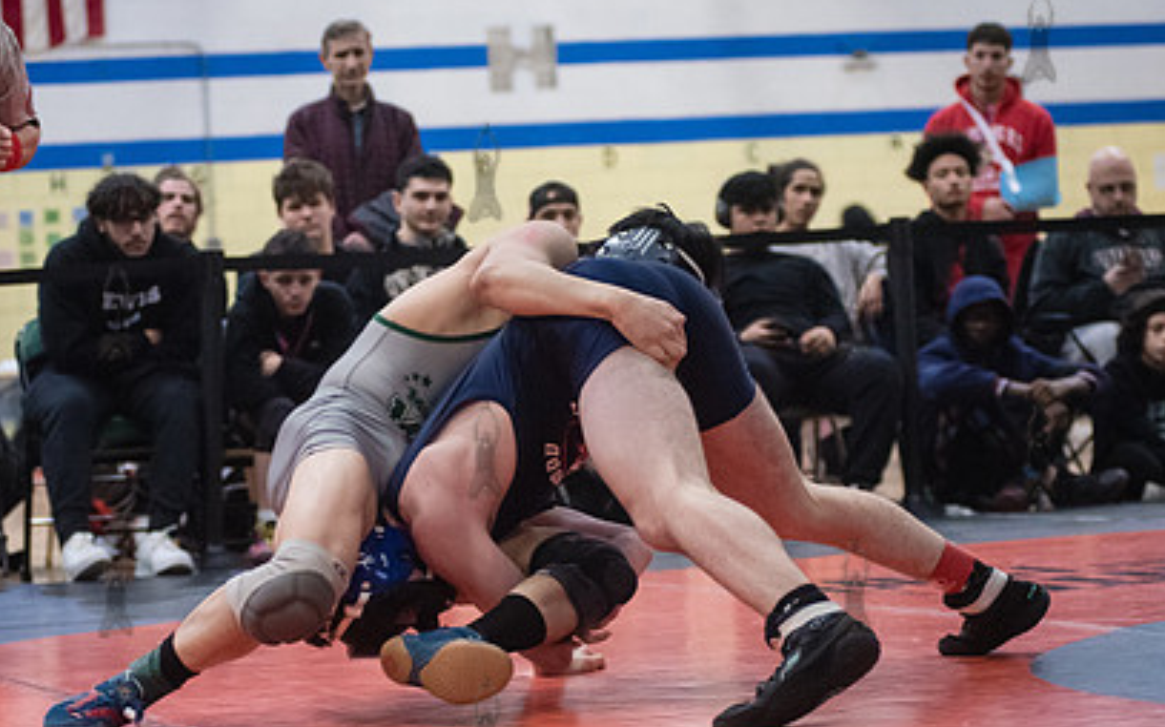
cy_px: 448
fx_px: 3967
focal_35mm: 125
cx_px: 484
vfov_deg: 10.5
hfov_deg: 16.7
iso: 8000
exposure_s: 1/500
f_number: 3.5
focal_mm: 86
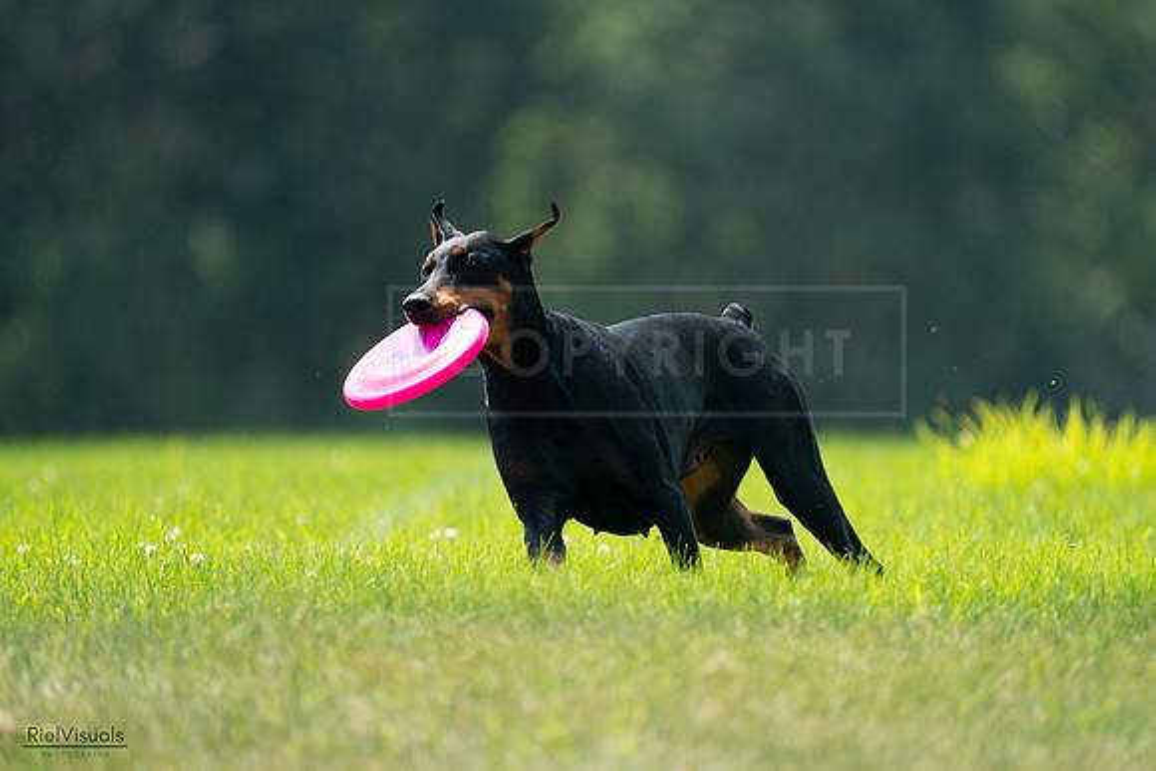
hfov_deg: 3.4
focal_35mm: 600
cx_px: 578
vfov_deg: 2.3
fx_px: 19270
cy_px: 386
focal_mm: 600
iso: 2500
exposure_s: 1/4000
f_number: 6.3
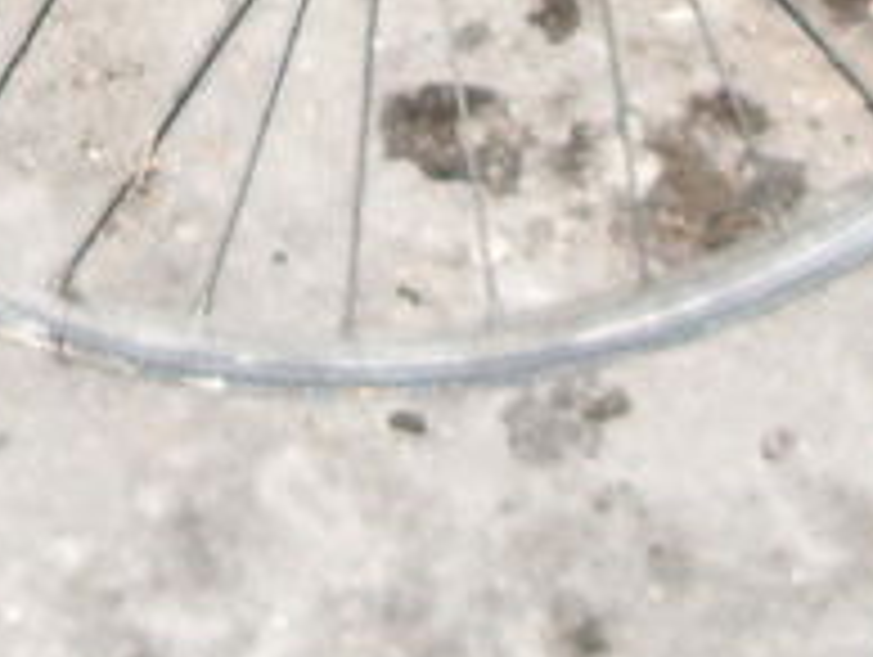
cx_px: -54
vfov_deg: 8.0
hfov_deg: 10.8
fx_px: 4545
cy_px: -482
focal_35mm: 180
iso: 100
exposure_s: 1/40
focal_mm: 5.8
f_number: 2.6
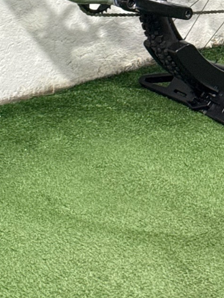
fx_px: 1345
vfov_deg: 12.1
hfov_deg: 9.4
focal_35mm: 156
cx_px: -12
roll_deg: +1.3
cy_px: -130
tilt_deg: -10.6
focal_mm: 6.76
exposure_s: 1/60
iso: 250
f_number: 1.78
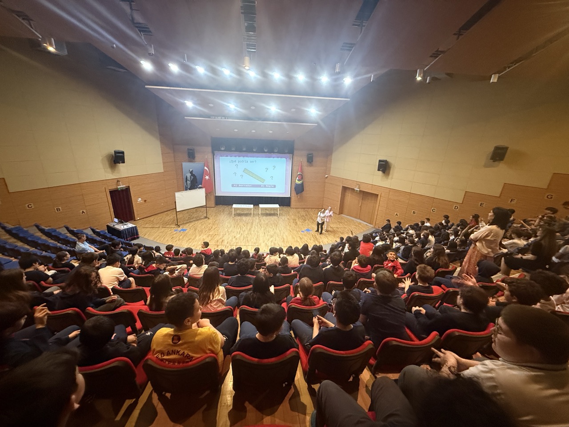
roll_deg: -3.0
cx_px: 284
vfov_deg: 85.7
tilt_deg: -18.9
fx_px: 230
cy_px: 214
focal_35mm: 14
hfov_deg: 102.1
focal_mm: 2.22
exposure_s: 1/50
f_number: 2.2
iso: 800
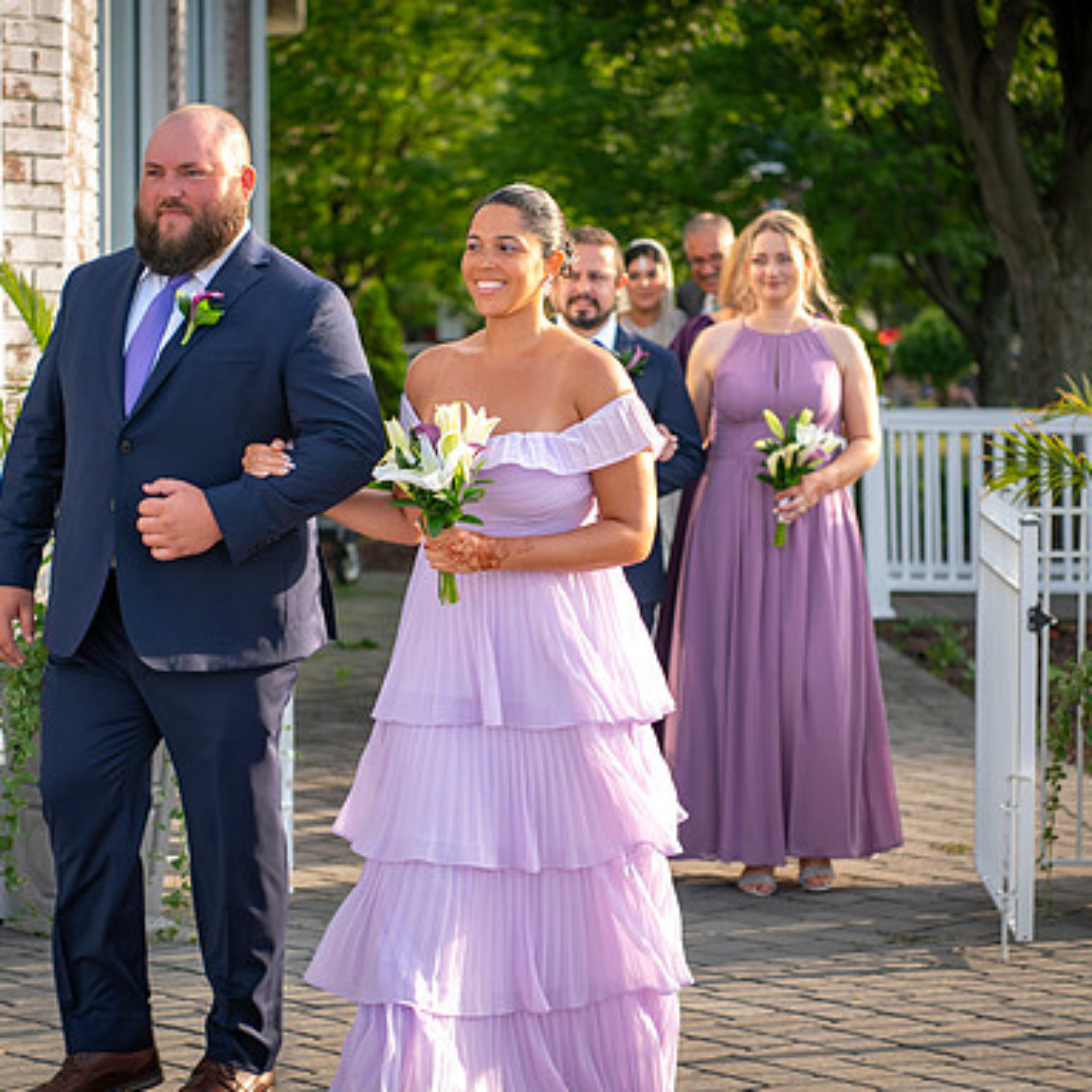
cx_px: 449
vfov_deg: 18.3
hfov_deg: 18.3
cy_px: 544
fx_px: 3391
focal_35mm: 95
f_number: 2.8
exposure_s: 1/200
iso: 50
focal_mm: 70
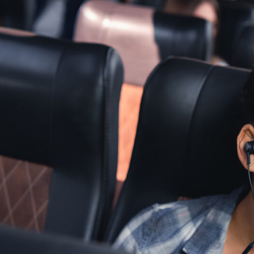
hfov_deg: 20.2
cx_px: 208
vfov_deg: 20.4
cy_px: 164
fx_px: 706
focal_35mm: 85
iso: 250
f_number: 3.5
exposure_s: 1/320
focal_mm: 45
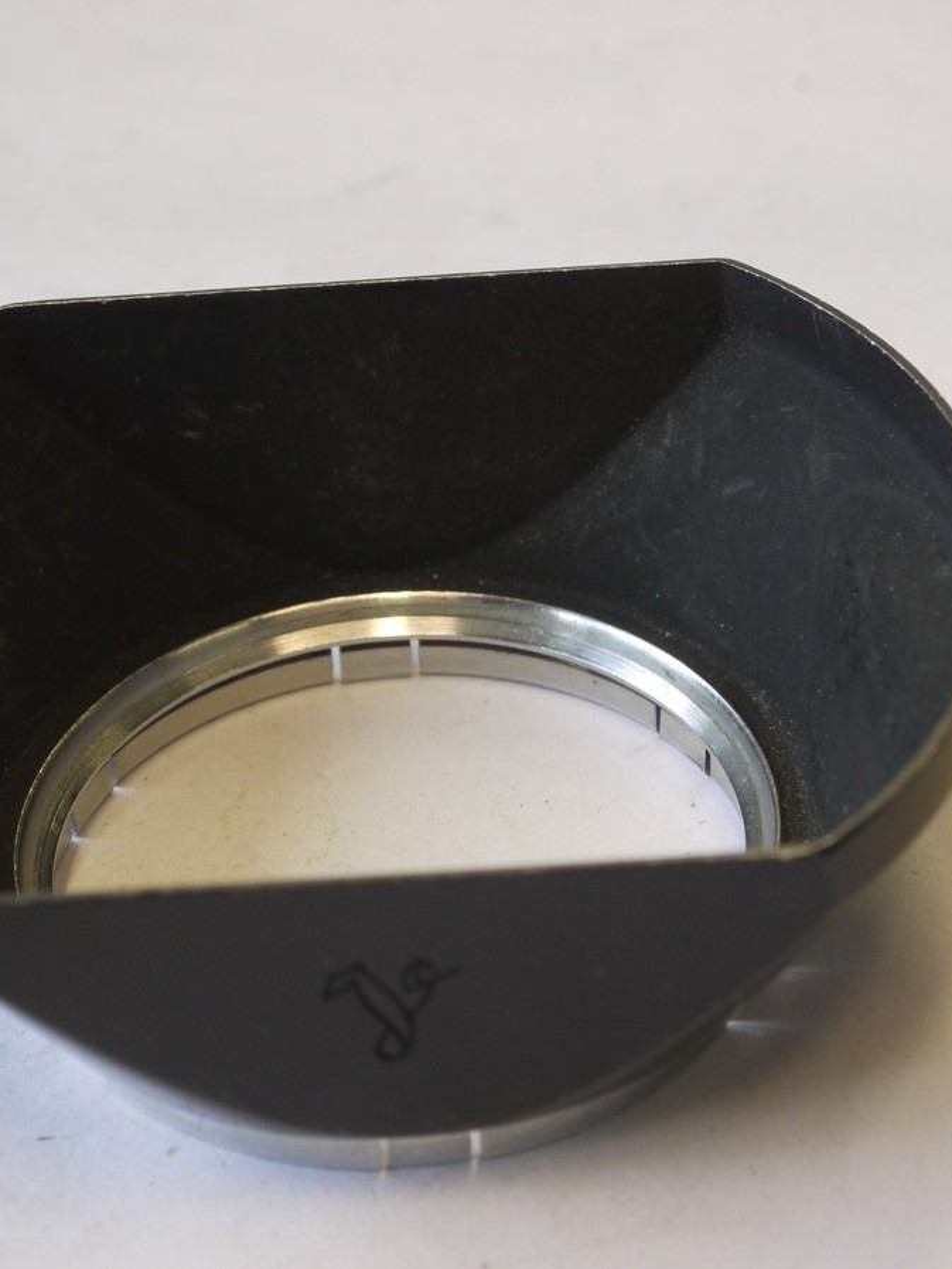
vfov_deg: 18.4
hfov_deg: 13.8
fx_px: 3923
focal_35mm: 107
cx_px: 475
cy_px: 635
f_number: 9
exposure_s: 1/25
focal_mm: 40
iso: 400
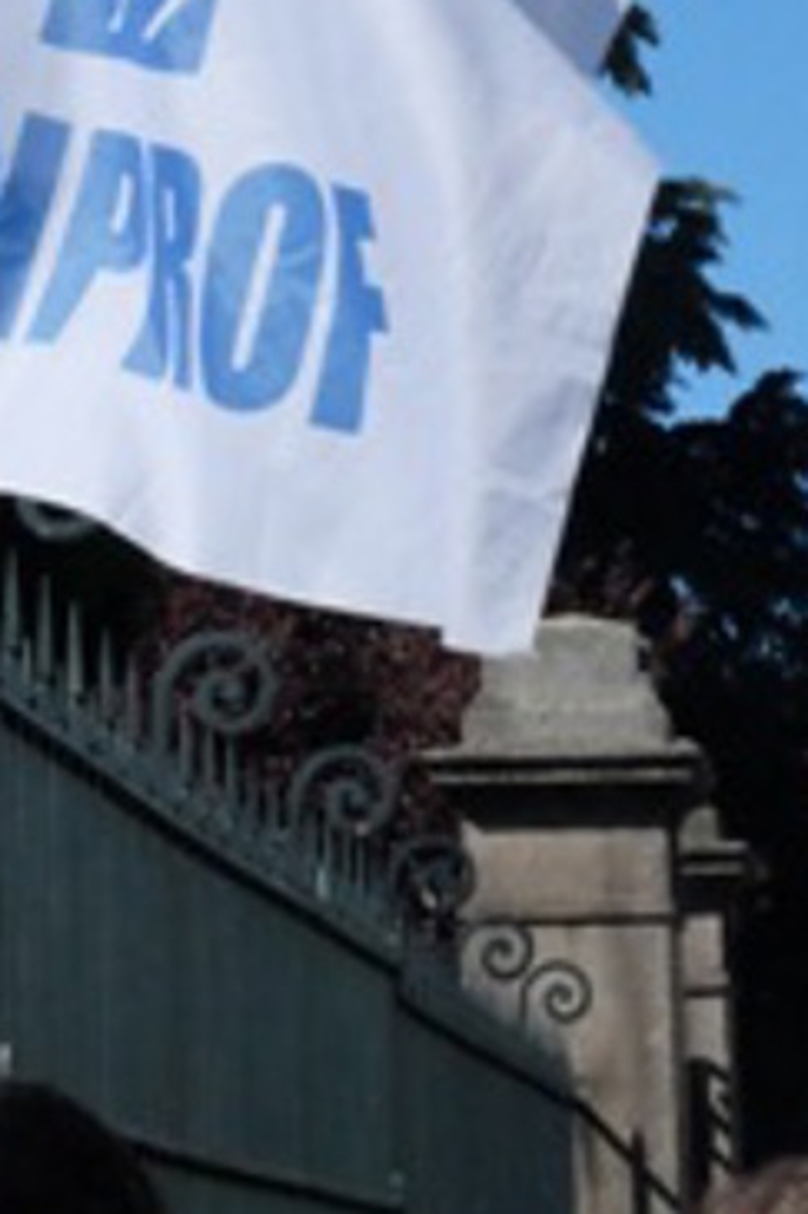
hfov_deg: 8.6
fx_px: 5324
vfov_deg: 12.7
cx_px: -70
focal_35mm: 158
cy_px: -229
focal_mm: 40.2
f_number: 22
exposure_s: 1/500
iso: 5000
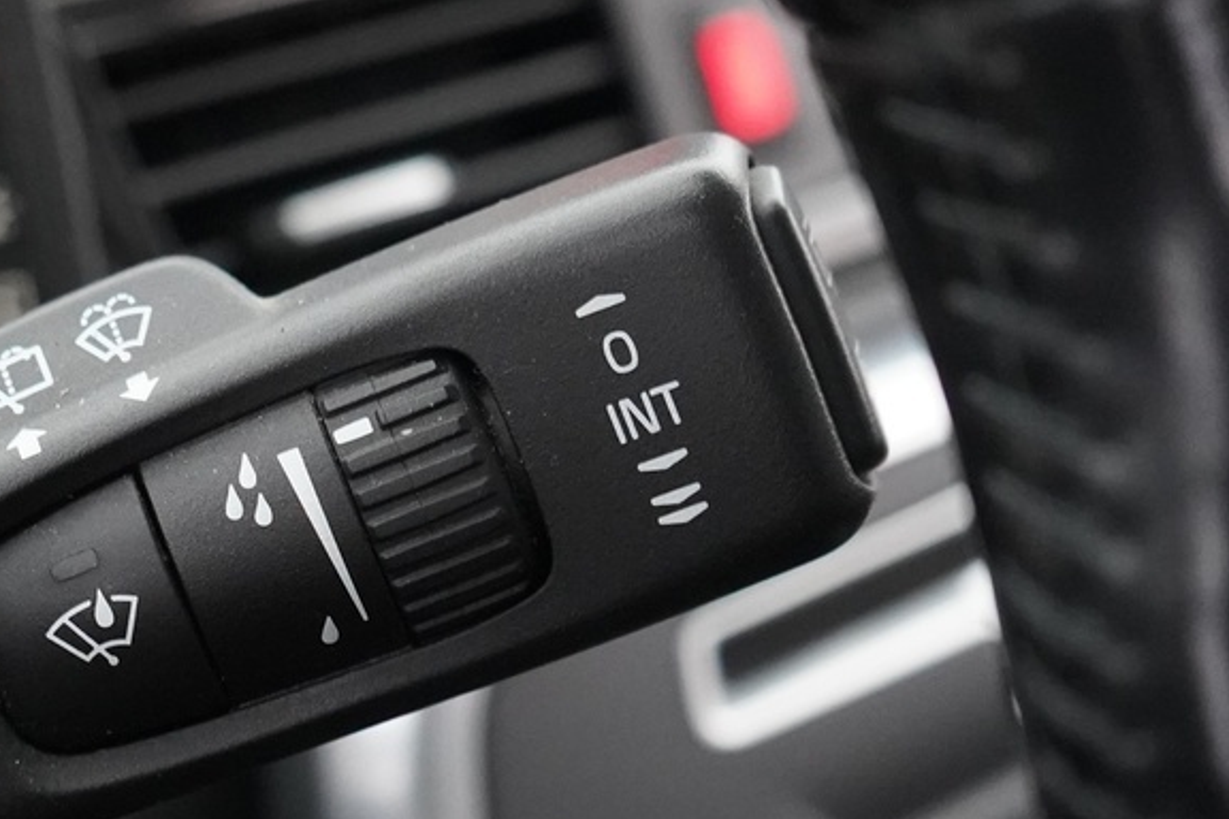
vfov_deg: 15.2
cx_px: 147
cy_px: 461
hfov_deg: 22.1
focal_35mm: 90
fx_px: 3072
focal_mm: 32
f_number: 4
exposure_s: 1/40
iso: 6400
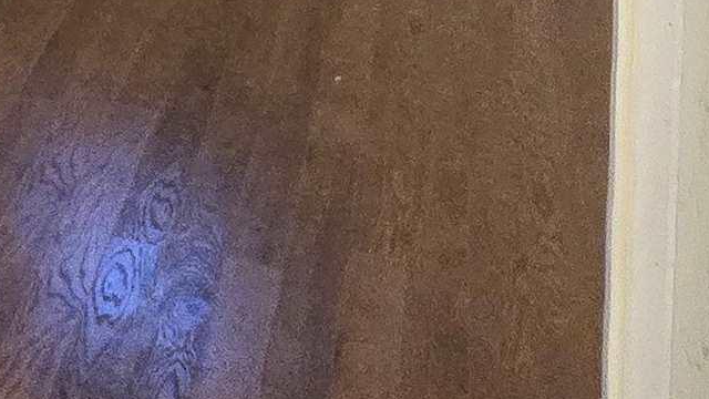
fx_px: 1278
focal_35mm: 68
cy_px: -598
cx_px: -84
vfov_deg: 12.9
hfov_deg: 28.1
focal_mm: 2.2
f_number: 2.2
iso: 640
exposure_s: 1/60.2
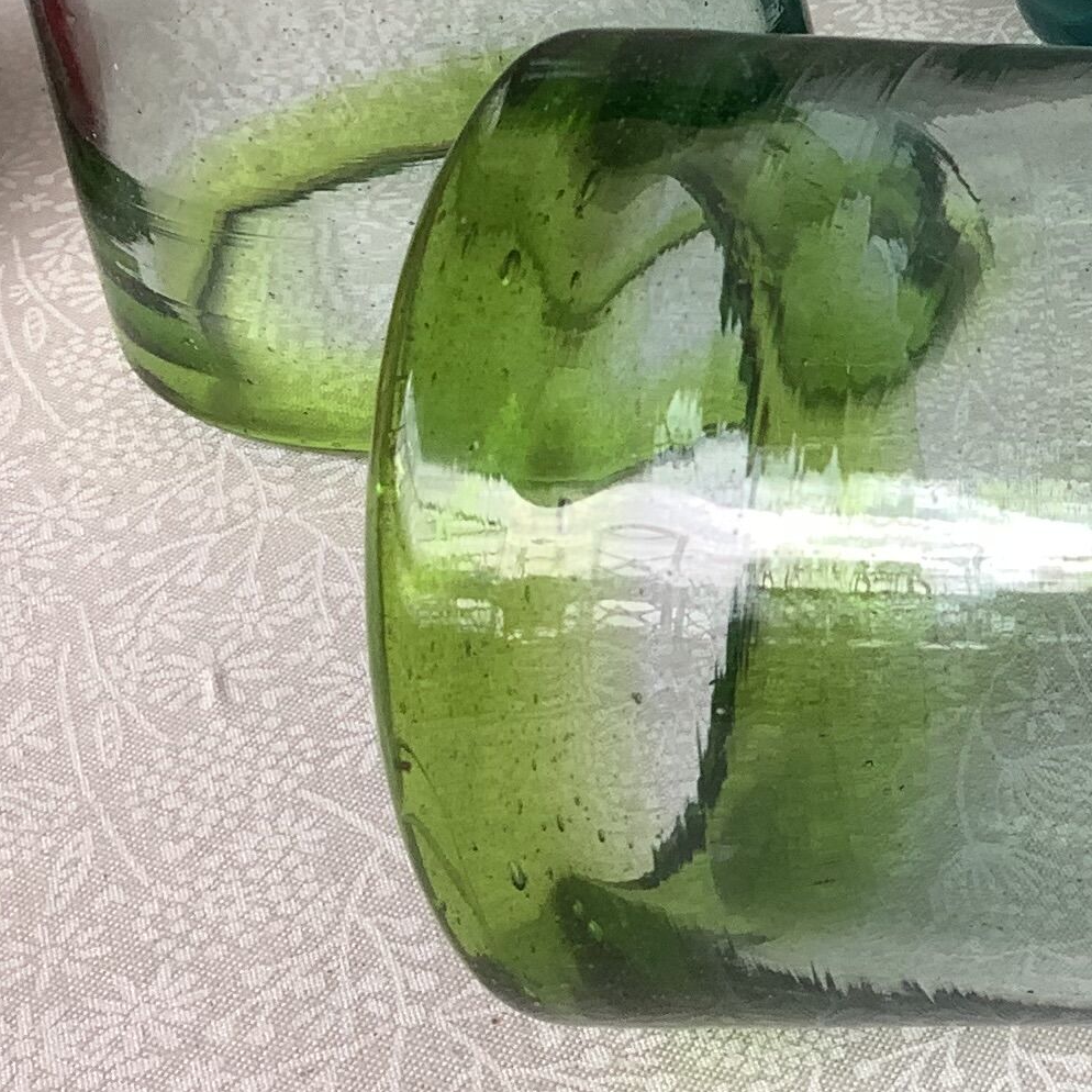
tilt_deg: -30.8
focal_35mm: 90
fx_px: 3212
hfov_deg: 17.6
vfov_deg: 19.3
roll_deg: +3.9
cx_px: 1558
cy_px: 472
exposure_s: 1/144
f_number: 2.4
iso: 25
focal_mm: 3.3
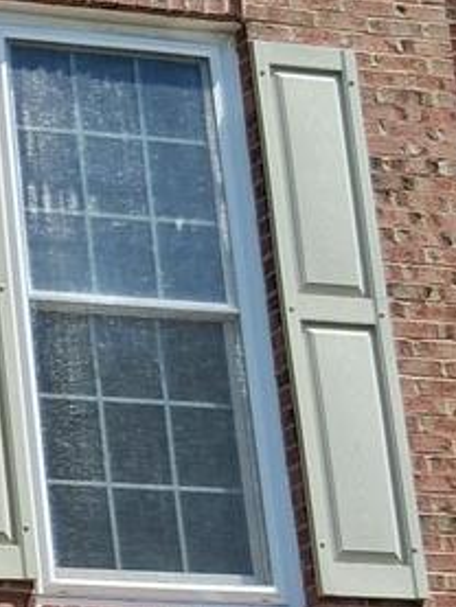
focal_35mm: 144
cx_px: -579
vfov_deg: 13.6
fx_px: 2527
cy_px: 552
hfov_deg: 9.4
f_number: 1.8
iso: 25
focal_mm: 3.98
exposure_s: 1/482
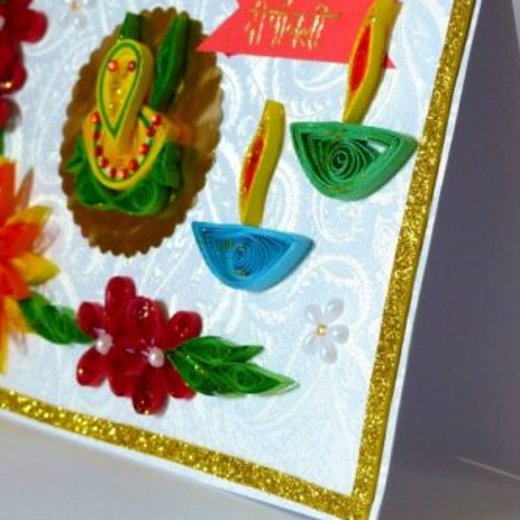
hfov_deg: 13.5
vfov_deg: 13.5
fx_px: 2192
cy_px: 187
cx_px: 239
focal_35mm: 129
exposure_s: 1/60
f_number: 2.8
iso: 200
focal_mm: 14.5
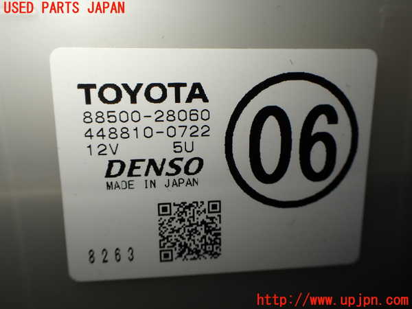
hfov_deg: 60.0
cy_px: 154
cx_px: 206
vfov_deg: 46.8
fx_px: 357
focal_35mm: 30
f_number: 3.2
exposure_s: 1/125
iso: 100
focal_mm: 5.4
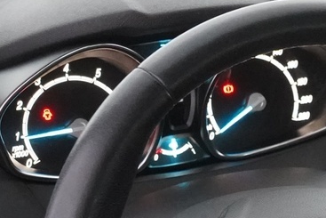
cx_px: 464
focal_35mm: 128
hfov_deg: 15.0
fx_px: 1160
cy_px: 271
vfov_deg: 10.5
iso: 12800
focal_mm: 29
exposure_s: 1/50
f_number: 6.3
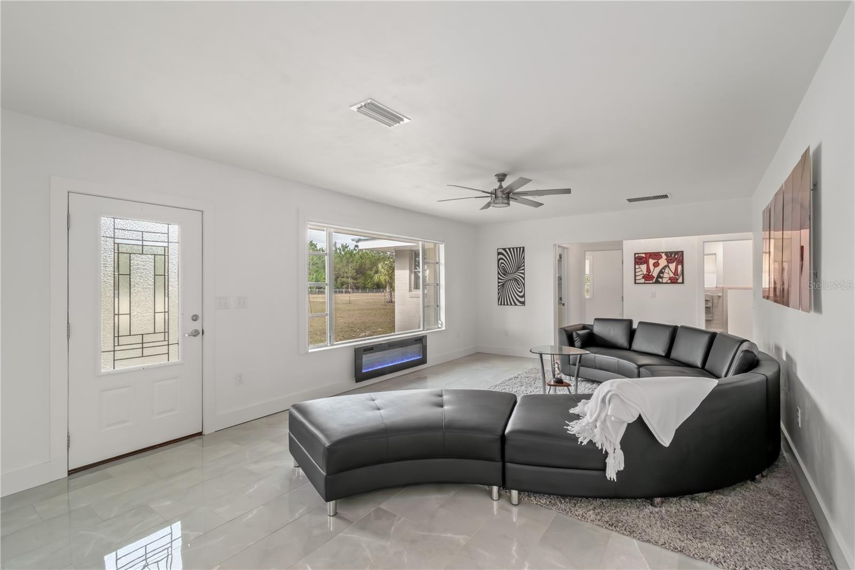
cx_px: 428
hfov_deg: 100.4
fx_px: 356
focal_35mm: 15
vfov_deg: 77.3
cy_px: 285
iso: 250
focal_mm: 10
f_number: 9
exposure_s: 1/5
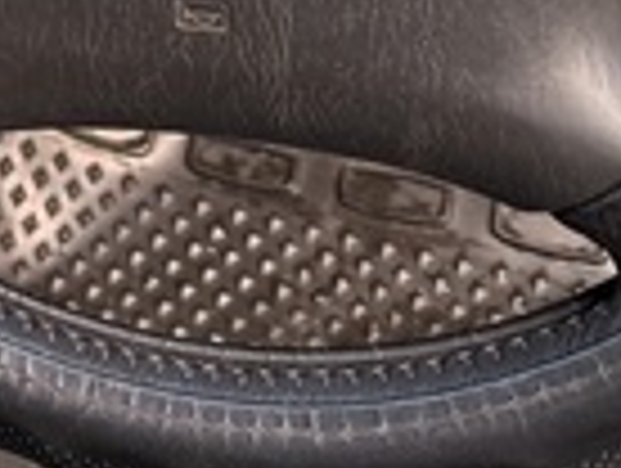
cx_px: -522
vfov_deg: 9.6
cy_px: -603
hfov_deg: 12.8
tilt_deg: -33.9
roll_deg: +11.7
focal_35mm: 139
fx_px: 2498
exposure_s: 1/89
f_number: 1.78
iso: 200
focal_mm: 6.76
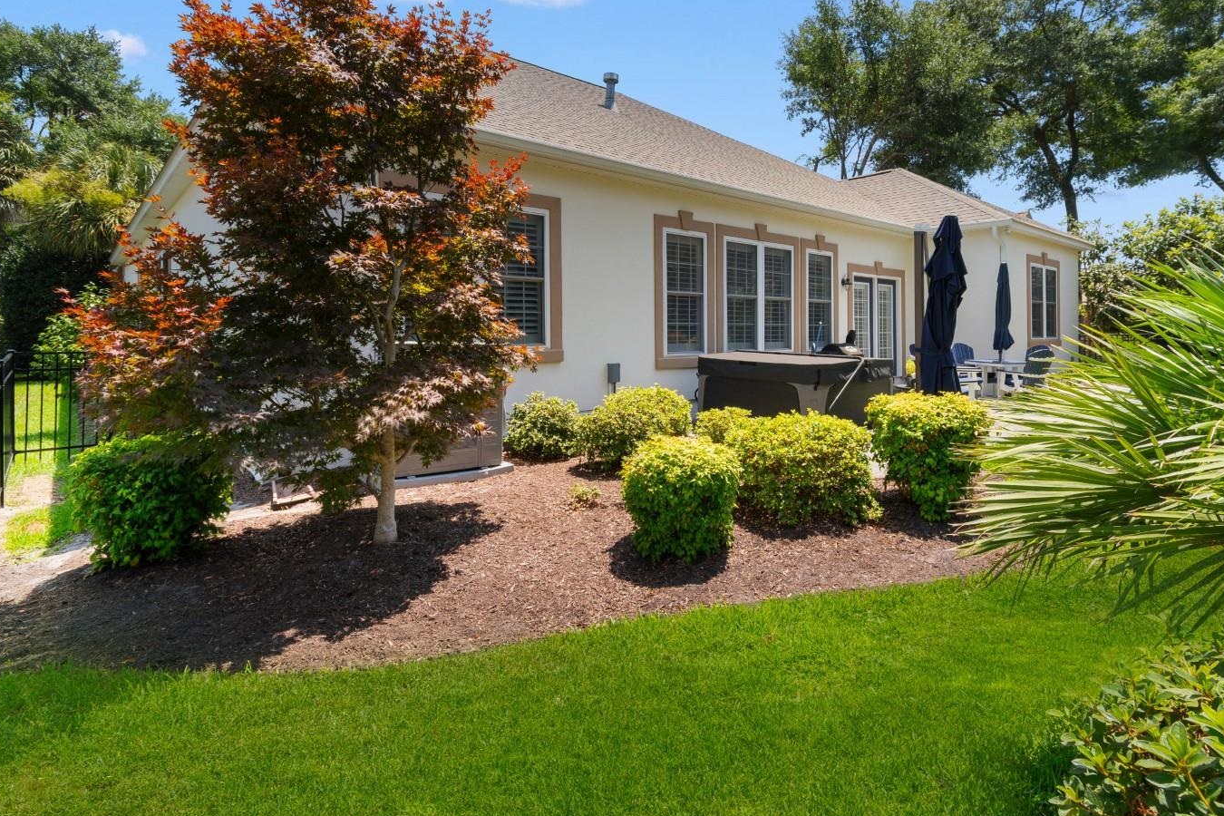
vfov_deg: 66.8
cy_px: 329
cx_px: 663
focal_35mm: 18
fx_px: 612
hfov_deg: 89.8
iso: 100
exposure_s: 1/125
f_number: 5.6
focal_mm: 10
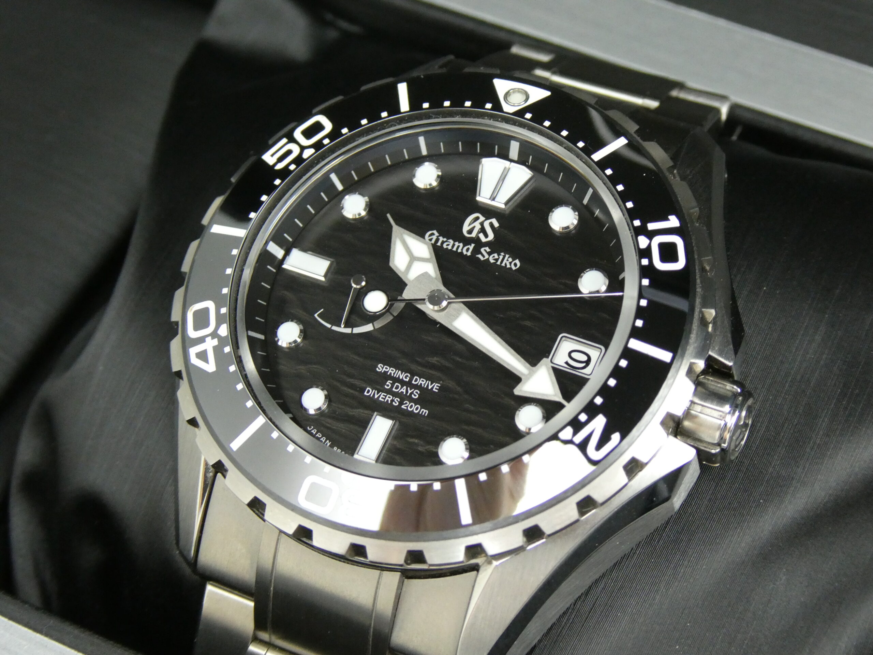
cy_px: 328
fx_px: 1992
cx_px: 436
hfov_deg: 24.7
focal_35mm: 79
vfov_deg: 18.7
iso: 800
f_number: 4.7
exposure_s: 1/80
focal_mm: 14.1
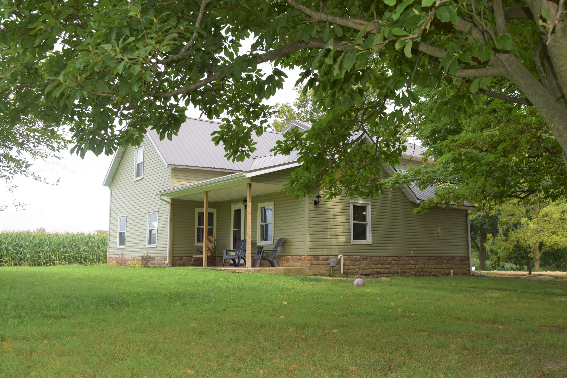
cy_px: 189
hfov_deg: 53.1
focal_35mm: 36
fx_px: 567
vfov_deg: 36.9
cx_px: 284
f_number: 6.3
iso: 100
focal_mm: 24
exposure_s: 1/200
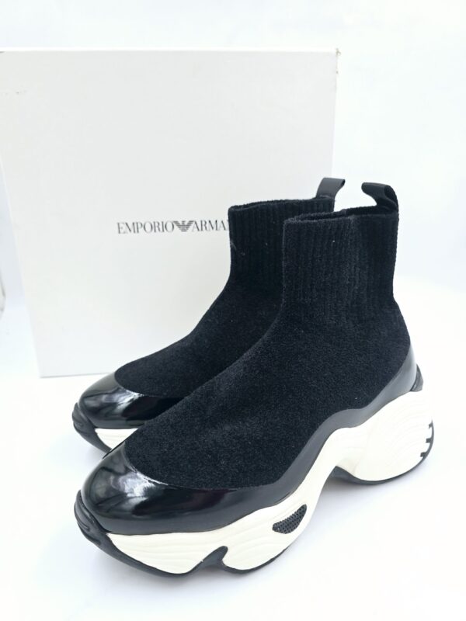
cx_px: 233
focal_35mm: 23
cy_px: 310
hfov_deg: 58.9
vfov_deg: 73.9
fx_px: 413
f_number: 1.7
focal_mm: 6.3
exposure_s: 1/180
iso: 40
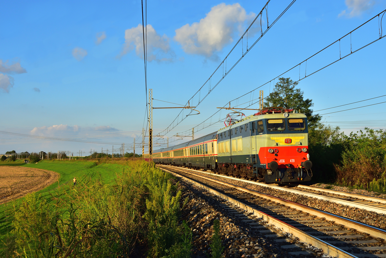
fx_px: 499
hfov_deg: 42.3
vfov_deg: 28.9
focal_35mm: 46
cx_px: 193
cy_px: 129
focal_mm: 31
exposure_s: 1/640
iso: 250
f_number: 7.1
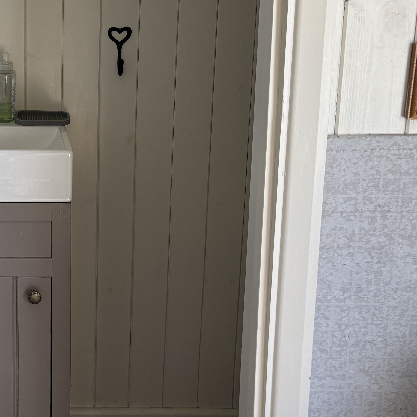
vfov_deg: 28.4
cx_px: -18
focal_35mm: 59
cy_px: 82
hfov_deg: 27.1
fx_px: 804
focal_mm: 5.96
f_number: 1.6
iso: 40
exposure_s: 1/190
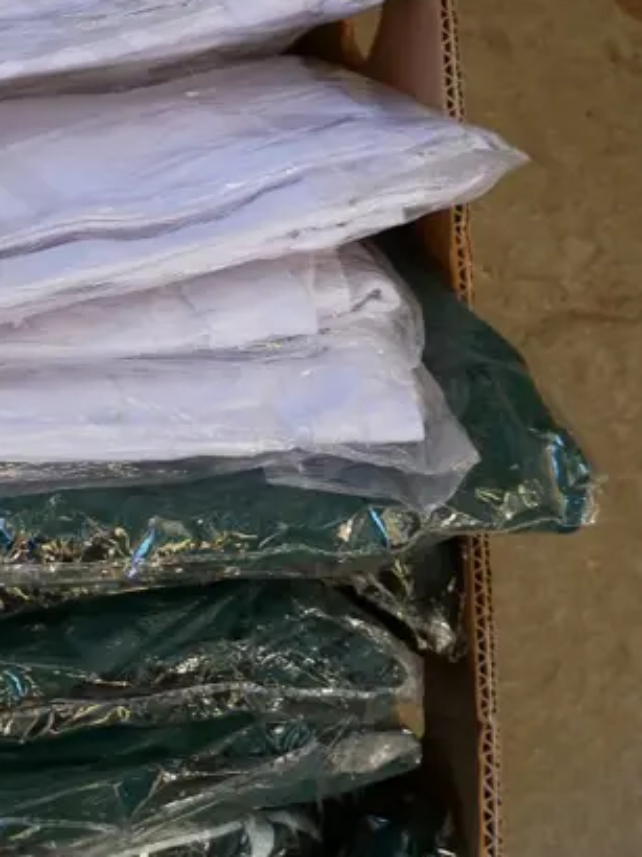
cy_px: 320
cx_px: -102
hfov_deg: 13.1
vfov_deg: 17.9
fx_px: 2723
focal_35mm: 110
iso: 500
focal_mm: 22
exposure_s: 1/60
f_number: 4.2
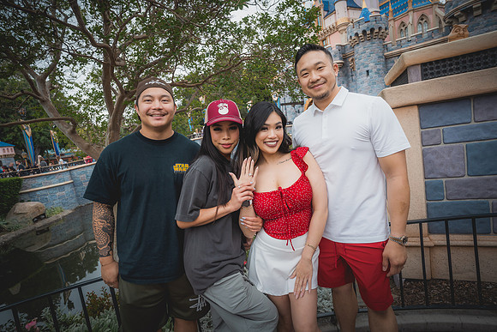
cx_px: 248
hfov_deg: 90.0
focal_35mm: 18
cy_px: 166
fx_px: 249
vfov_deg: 67.4
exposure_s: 1/160
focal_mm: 18
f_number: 4.5
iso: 250
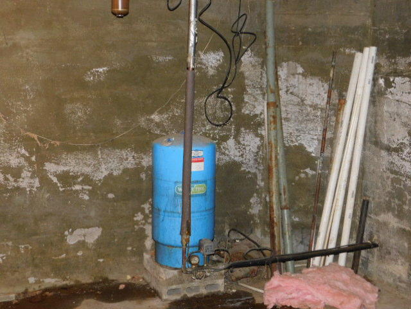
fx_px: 606
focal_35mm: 51
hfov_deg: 37.5
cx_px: 206
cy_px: 154
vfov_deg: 28.6
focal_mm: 9
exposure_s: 1/30
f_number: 3.8
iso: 450
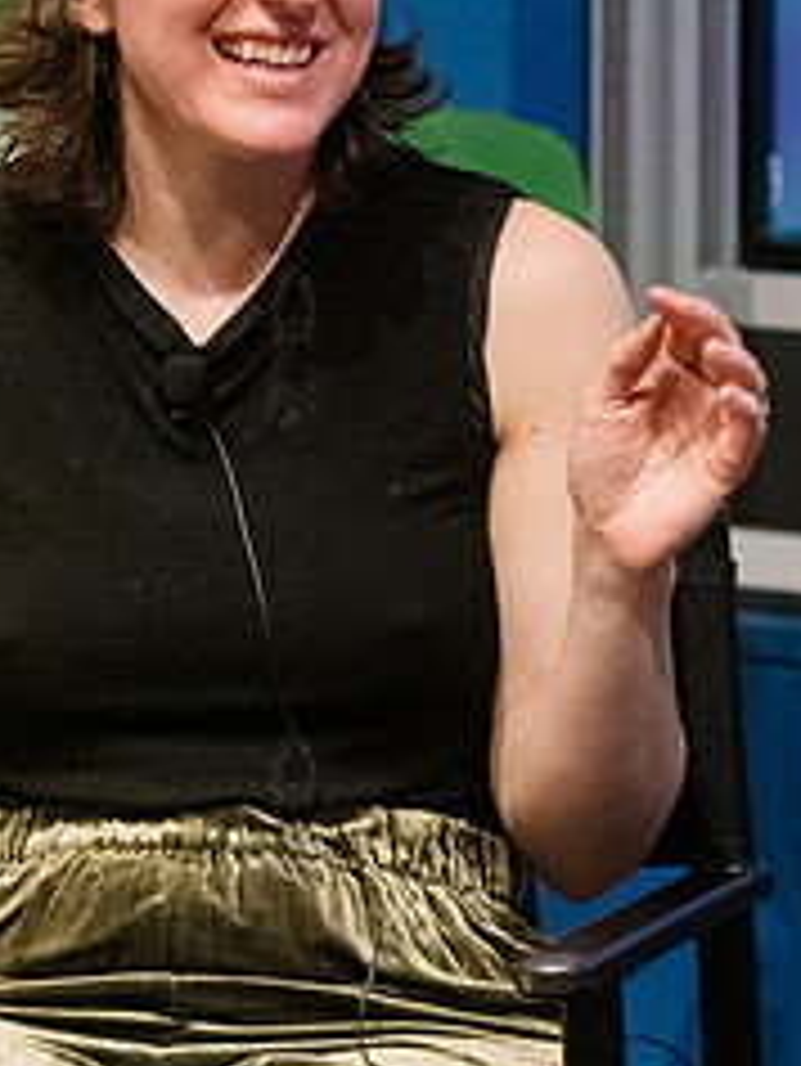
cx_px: 181
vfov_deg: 6.0
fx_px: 10234
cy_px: 197
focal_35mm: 332
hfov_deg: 4.5
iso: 6400
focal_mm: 105
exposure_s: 1/250
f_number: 3.5
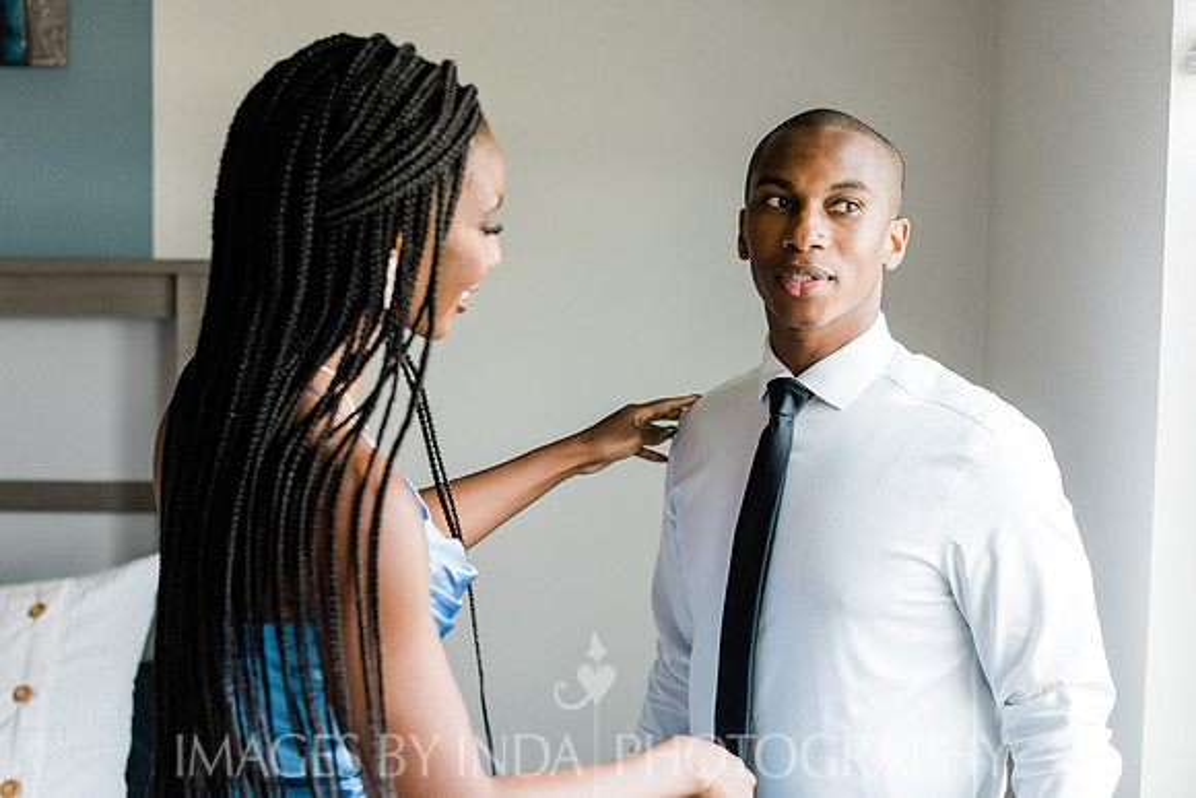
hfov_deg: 36.2
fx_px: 1828
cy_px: 399
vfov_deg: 24.6
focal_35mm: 55
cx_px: 598
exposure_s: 1/200
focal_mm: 55
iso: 800
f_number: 2.8
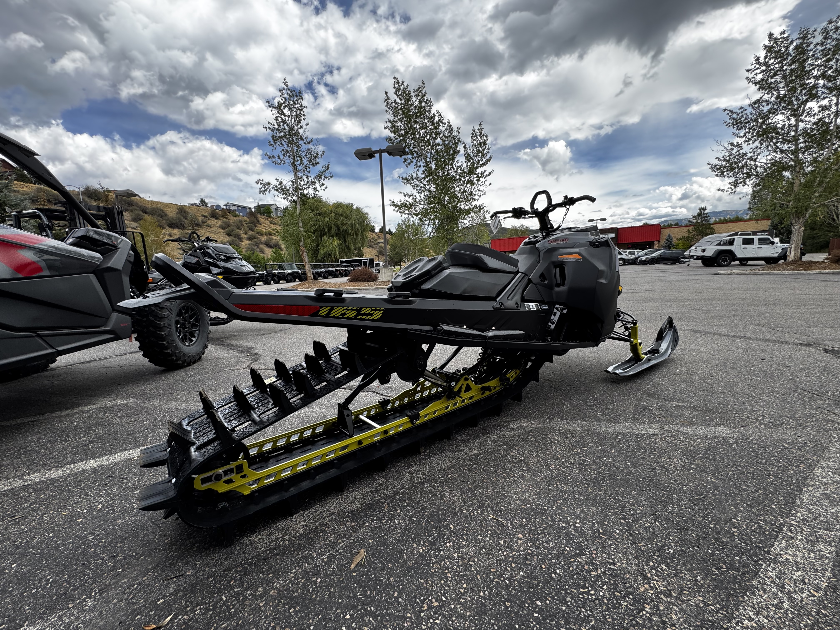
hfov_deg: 102.1
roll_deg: +2.6
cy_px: 315
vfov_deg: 85.7
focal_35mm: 14
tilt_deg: -8.9
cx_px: 420
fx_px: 340
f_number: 2.2
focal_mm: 2.22
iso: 40
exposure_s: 1/308
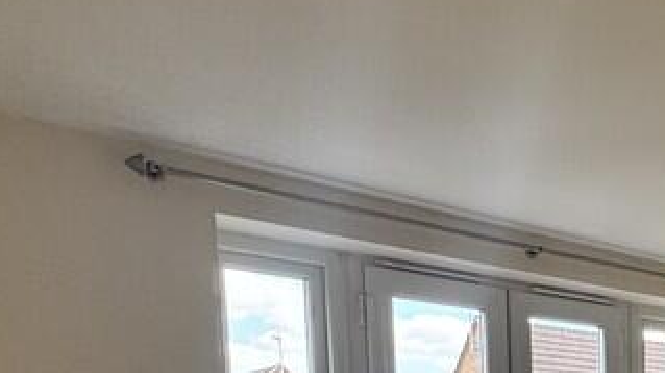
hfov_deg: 34.2
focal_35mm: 49
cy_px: 573
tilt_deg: -6.8
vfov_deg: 20.5
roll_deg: +0.1
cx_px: 792
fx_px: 864
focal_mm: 2.22
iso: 50
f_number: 2.2
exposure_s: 1/99
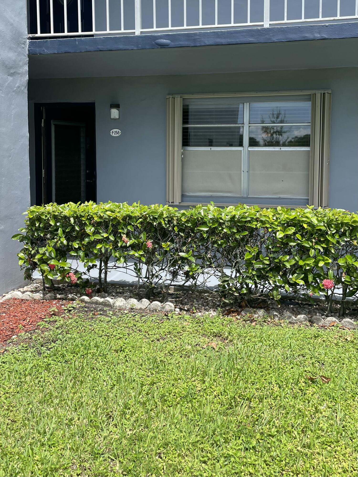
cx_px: 179
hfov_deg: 53.1
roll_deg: -0.4
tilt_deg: -2.7
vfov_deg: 67.3
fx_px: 359
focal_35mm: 26
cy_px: 238
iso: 32
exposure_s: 1/1916
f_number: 1.6
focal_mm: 4.2
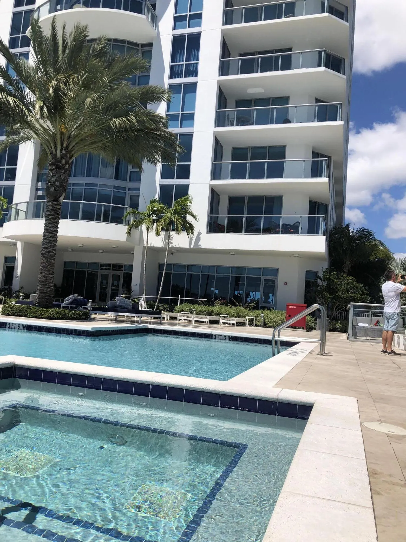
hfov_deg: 49.7
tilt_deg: +4.0
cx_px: 203
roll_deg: -3.7
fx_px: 438
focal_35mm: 28
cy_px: 271
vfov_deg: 63.4
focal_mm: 4
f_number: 1.8
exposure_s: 1/4000
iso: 25
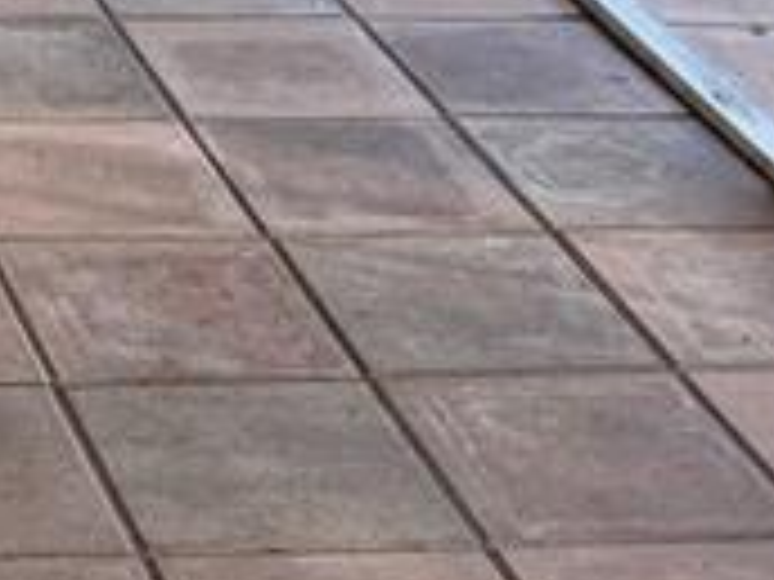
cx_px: -450
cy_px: -755
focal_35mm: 155
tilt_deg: -8.8
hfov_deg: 12.1
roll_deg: -0.2
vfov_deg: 8.8
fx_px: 3466
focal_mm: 5.96
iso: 64
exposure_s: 1/178
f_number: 1.6
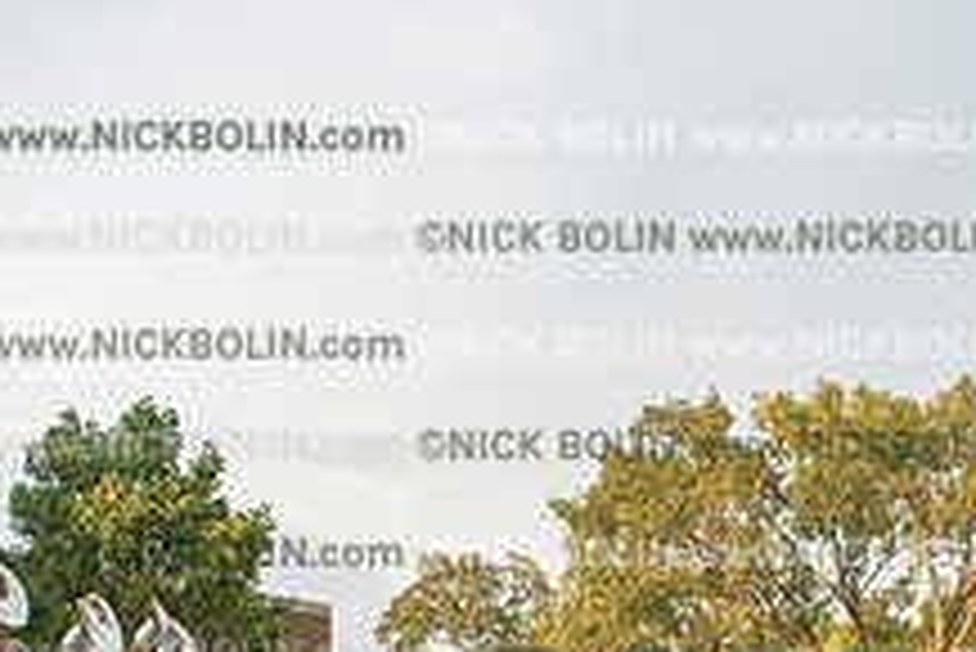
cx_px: 760
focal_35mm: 64
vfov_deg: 19.5
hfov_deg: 30.7
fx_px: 1736
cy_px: 866
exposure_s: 1/1250
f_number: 3.2
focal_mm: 24
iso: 800
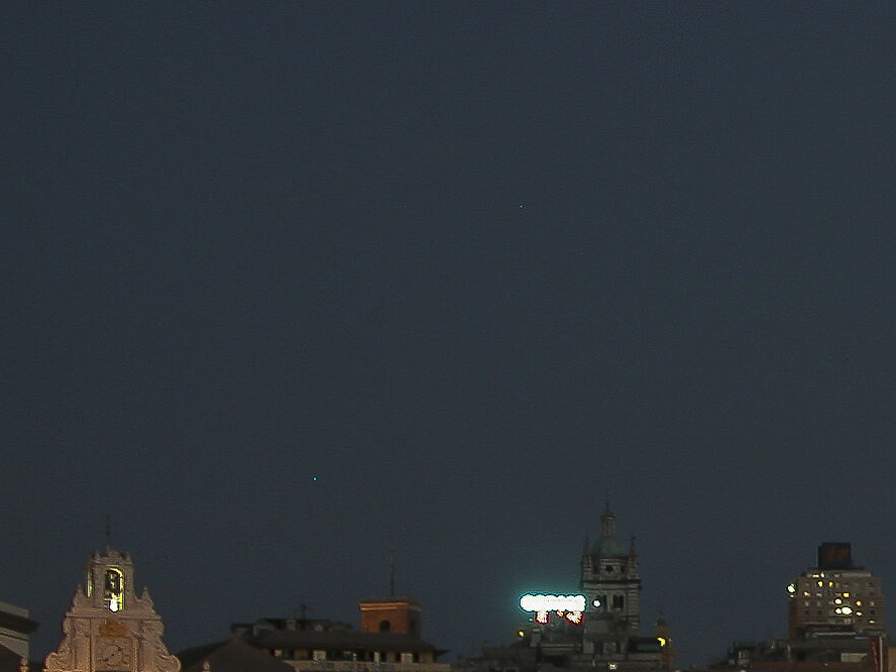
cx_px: 1076
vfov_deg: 14.5
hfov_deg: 18.6
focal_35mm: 100
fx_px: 2588
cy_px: 731
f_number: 3.6
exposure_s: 1.2
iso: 100
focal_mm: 9.5
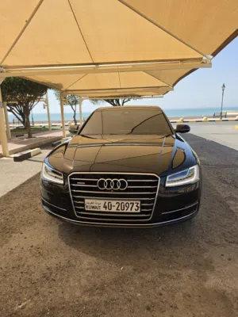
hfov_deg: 58.9
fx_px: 211
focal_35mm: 23
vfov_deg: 73.9
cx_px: 119
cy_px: 158
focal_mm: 6.5
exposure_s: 1/4887
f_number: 1.4
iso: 64
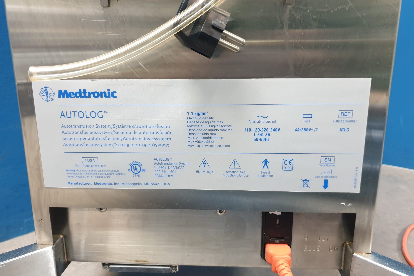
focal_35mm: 28
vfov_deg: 46.3
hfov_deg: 65.5
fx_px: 322
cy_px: 151
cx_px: 204
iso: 320
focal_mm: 4.3
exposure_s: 1/50
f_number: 1.5
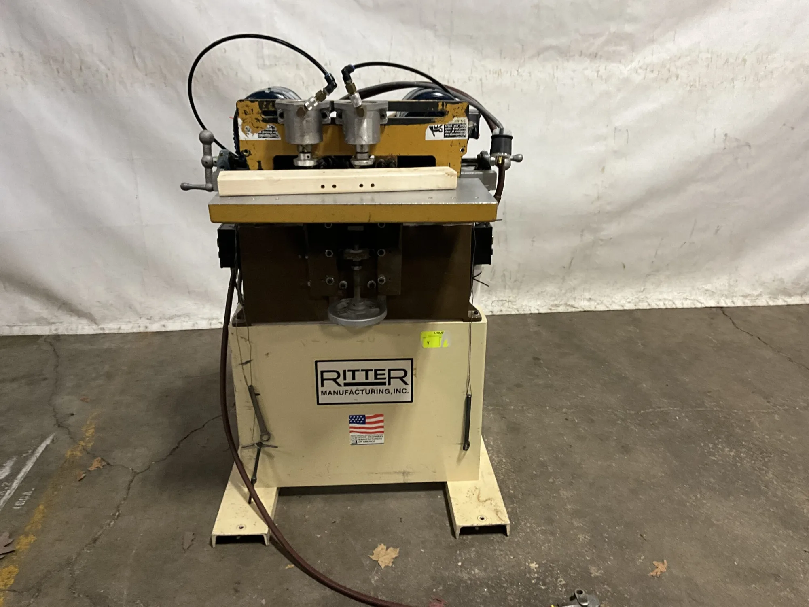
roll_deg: -0.6
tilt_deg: -23.2
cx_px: 404
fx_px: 678
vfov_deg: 48.2
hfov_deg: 61.7
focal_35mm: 29
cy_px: 304
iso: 160
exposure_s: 1/60
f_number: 1.8
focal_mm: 3
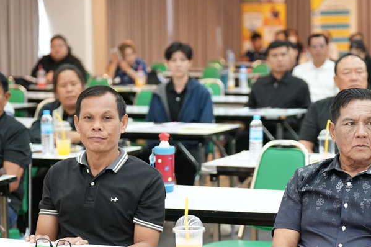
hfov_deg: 17.5
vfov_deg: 11.7
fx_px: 1205
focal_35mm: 117
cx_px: 240
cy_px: 192
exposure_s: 1/250
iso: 2500
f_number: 2.8
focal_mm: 70
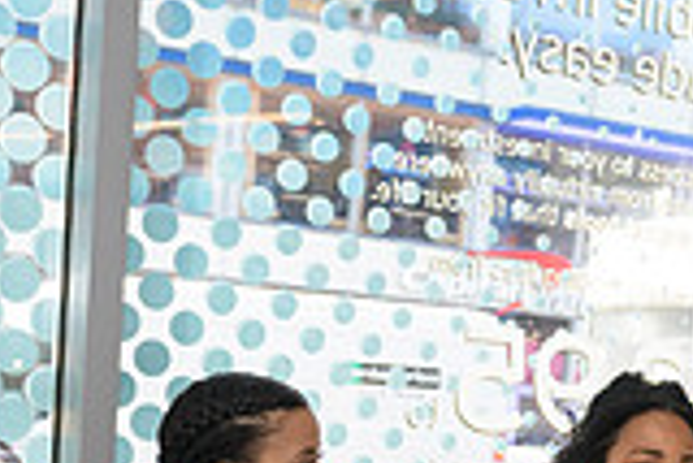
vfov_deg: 14.0
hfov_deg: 21.3
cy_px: 604
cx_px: 580
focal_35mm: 94
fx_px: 1811
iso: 200
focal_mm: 26
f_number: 3.2
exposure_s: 1/125
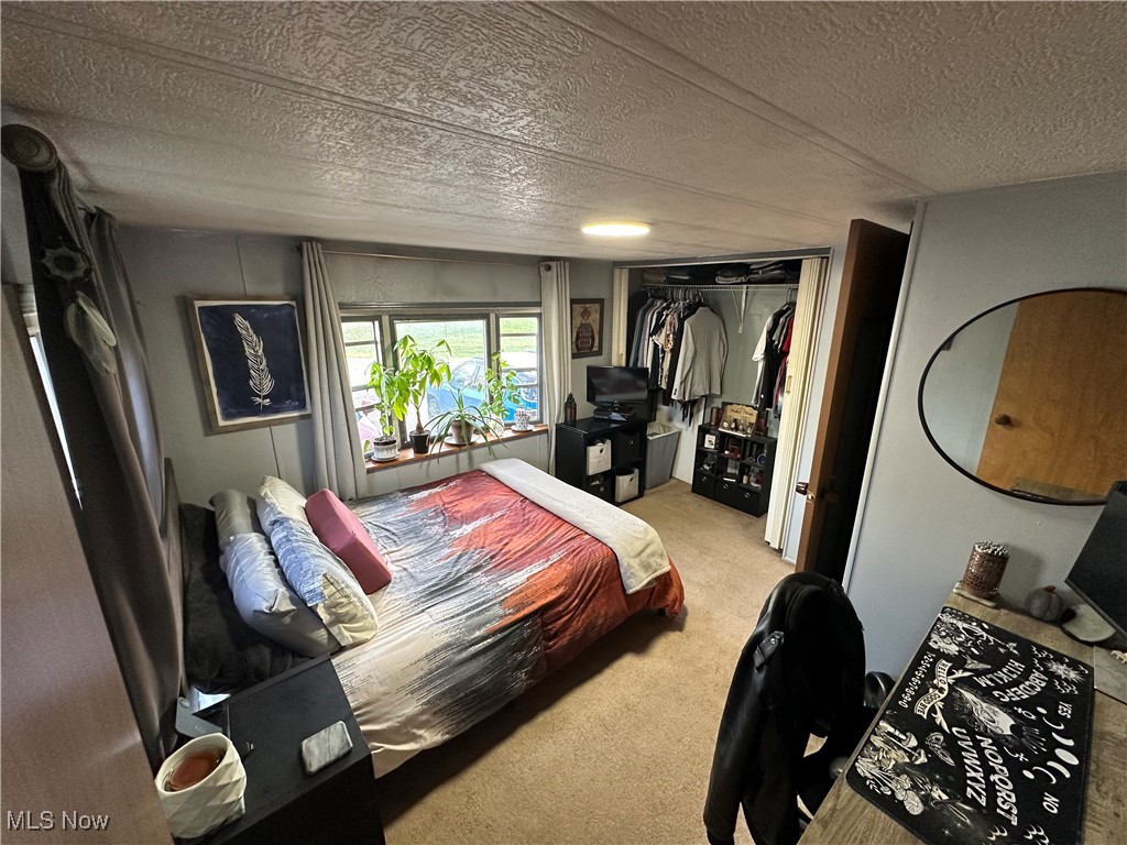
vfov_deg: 85.7
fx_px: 456
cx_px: 564
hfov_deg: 102.1
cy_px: 422
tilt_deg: -15.9
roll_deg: +0.3
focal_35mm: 14
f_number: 2.2
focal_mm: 2.22
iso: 250
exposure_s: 1/60
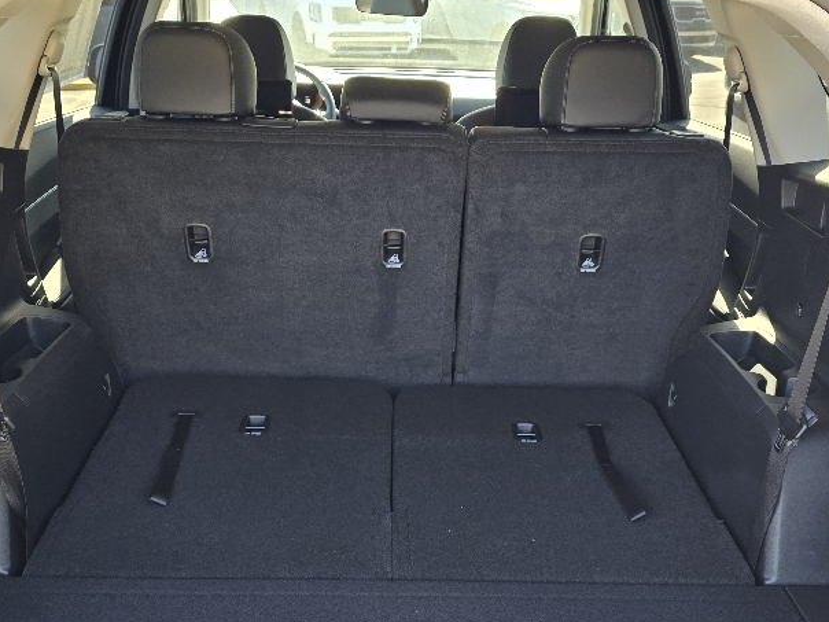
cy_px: 428
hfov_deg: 47.8
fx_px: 934
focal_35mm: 39
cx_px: 393
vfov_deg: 36.3
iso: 80
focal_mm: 6.3
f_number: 1.7
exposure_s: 1/182
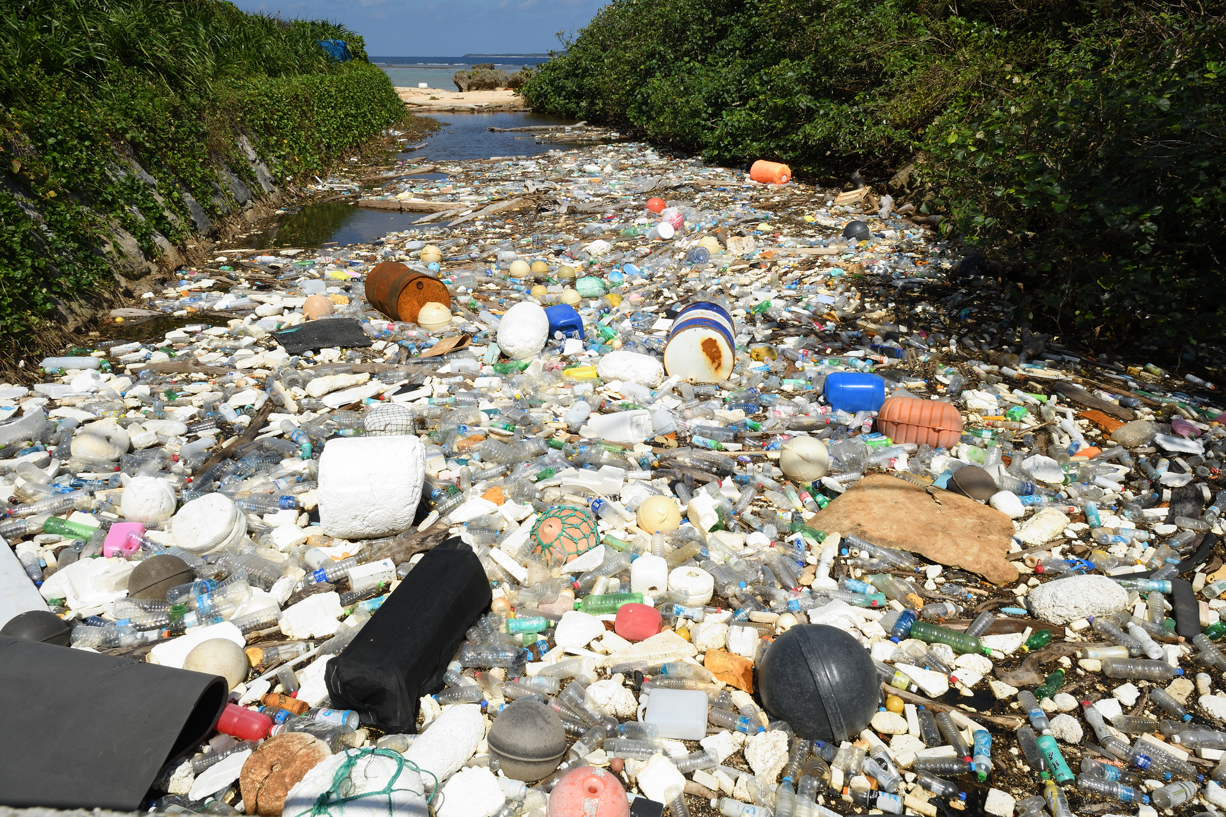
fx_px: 817
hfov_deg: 73.7
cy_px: 408
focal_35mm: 24
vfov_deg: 53.1
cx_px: 613
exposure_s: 1/320
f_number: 11
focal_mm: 16
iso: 200
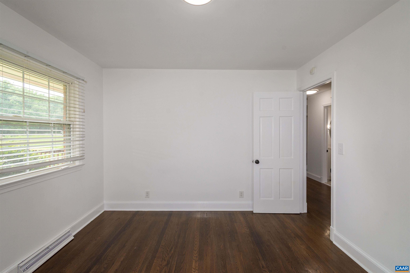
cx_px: 205
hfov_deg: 100.4
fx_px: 171
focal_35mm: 15
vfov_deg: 77.3
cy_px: 136
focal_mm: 10
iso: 200
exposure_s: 1/60
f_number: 8
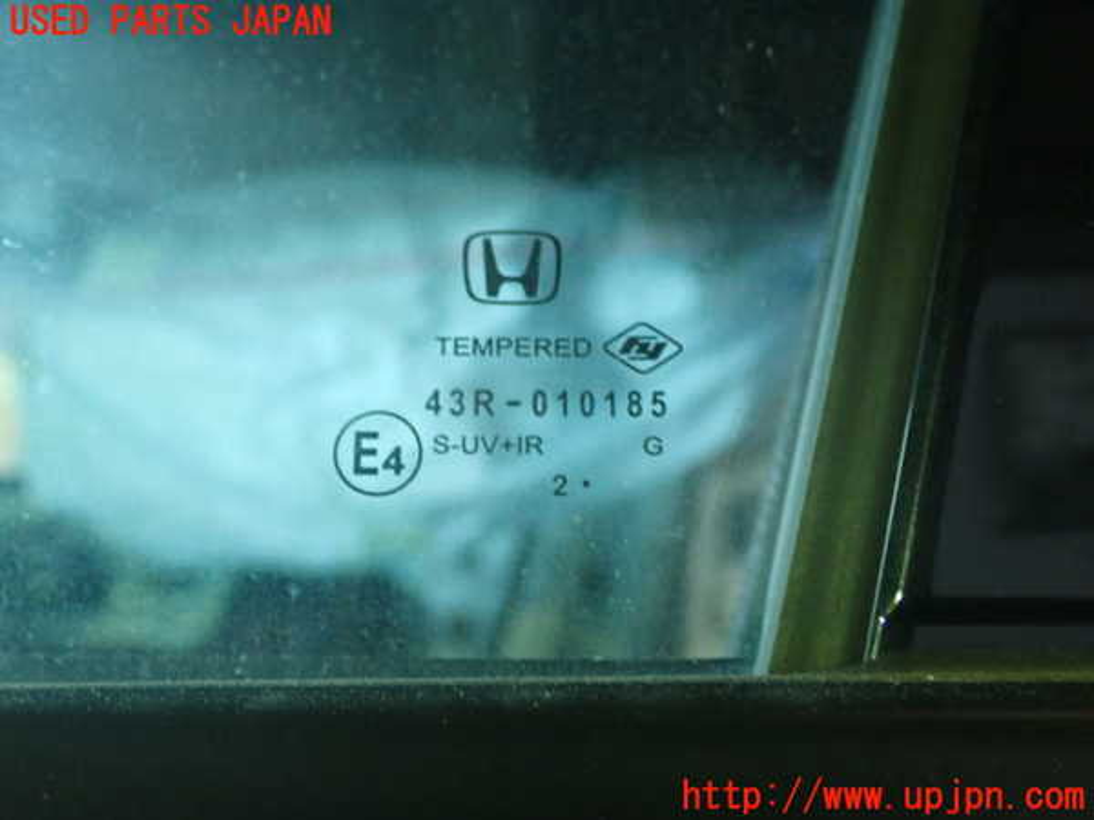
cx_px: 547
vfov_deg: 30.9
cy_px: 410
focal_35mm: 47
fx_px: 1485
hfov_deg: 40.4
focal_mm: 8.4
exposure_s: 1/25
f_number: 3.1
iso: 800
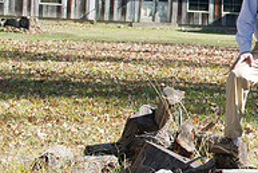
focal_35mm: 210
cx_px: 325
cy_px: 48
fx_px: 1506
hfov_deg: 9.6
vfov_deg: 6.5
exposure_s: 1/250
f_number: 6.3
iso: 400
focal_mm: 70
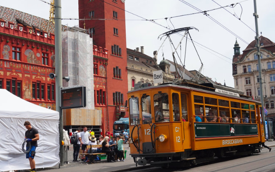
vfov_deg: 29.1
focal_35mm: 44
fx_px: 330
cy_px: 104
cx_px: 134
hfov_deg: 45.3
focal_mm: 24
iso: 100
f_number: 7.1
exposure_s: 1/320
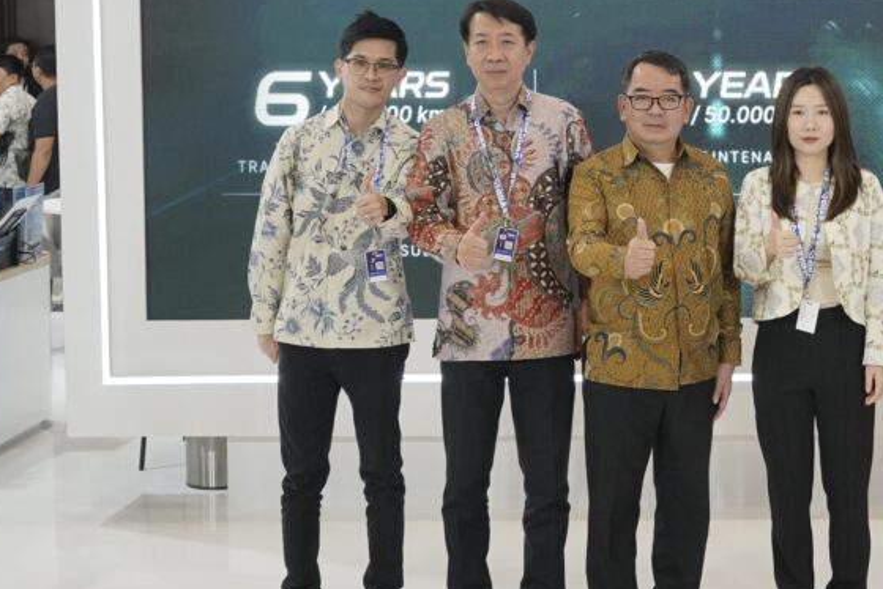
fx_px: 1571
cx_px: 683
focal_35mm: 64
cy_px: 152
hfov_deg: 30.8
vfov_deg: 21.1
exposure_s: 1/200
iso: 2000
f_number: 6.3
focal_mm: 35
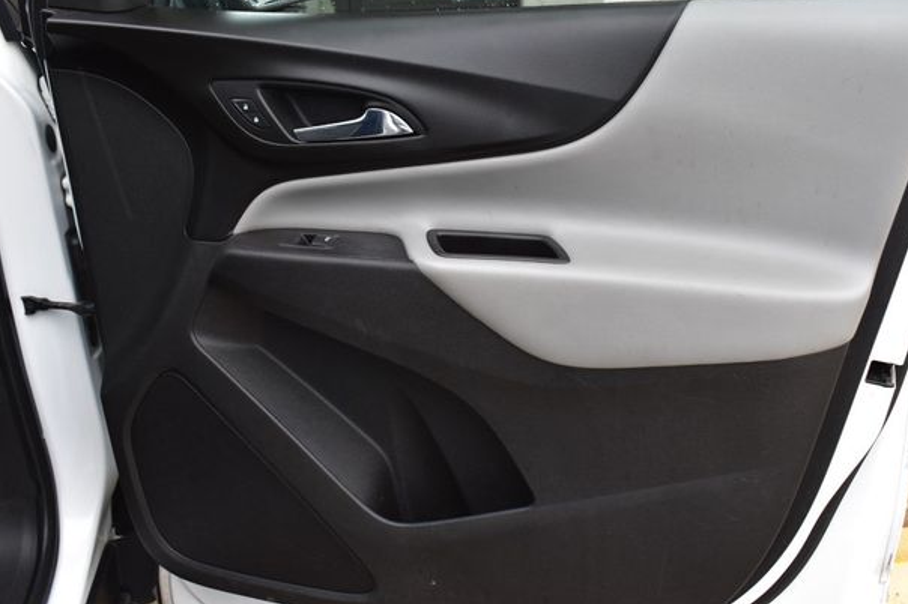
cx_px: 457
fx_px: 921
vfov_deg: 36.3
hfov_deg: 52.5
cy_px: 302
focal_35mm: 37
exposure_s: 1/80
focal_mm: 23
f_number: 8
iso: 400
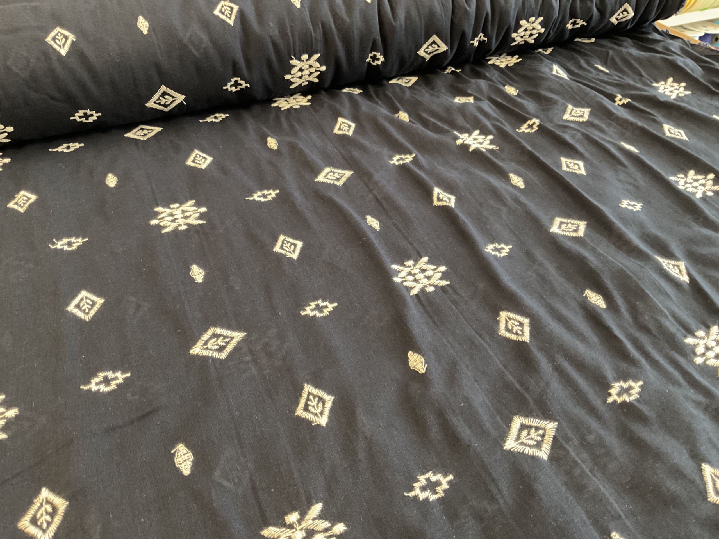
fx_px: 602
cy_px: 270
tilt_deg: -43.8
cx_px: 360
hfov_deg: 61.7
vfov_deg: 48.2
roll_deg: -1.1
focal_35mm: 29
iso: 250
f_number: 1.8
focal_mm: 3
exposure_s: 1/25
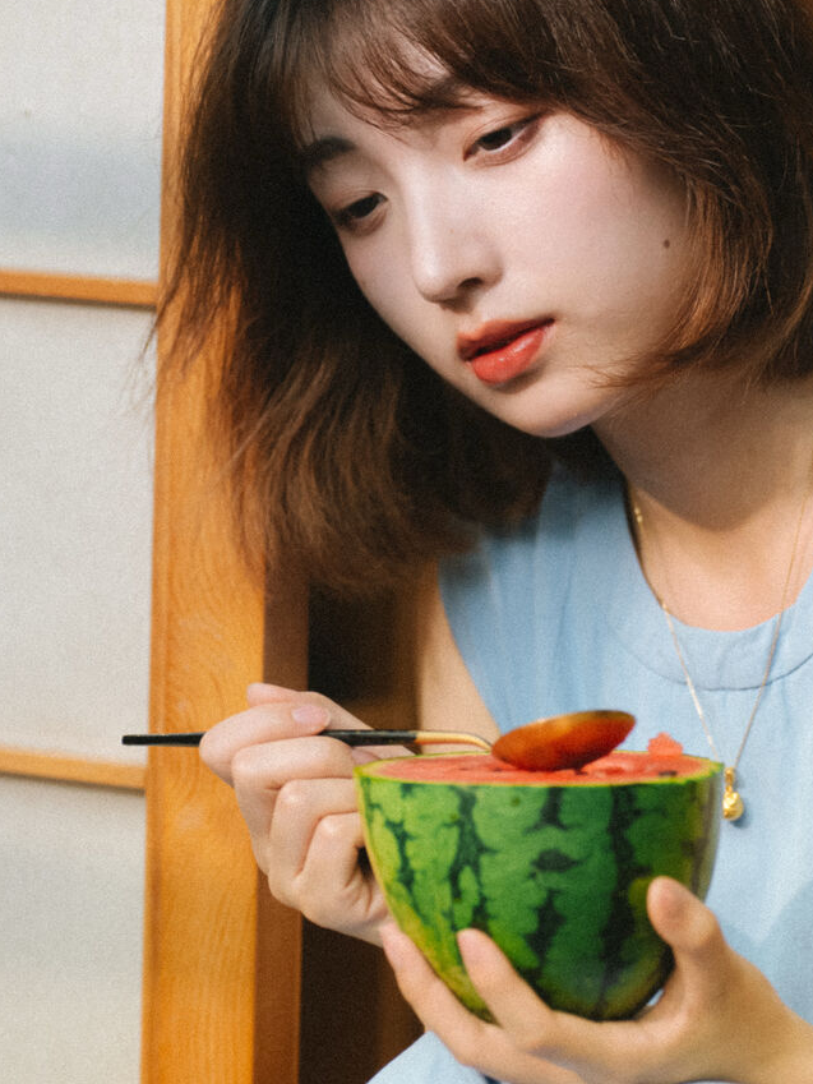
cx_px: 648
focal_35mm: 210
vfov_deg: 9.4
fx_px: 6574
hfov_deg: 7.1
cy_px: 670
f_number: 2.8
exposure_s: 1/800
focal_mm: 103
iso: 400
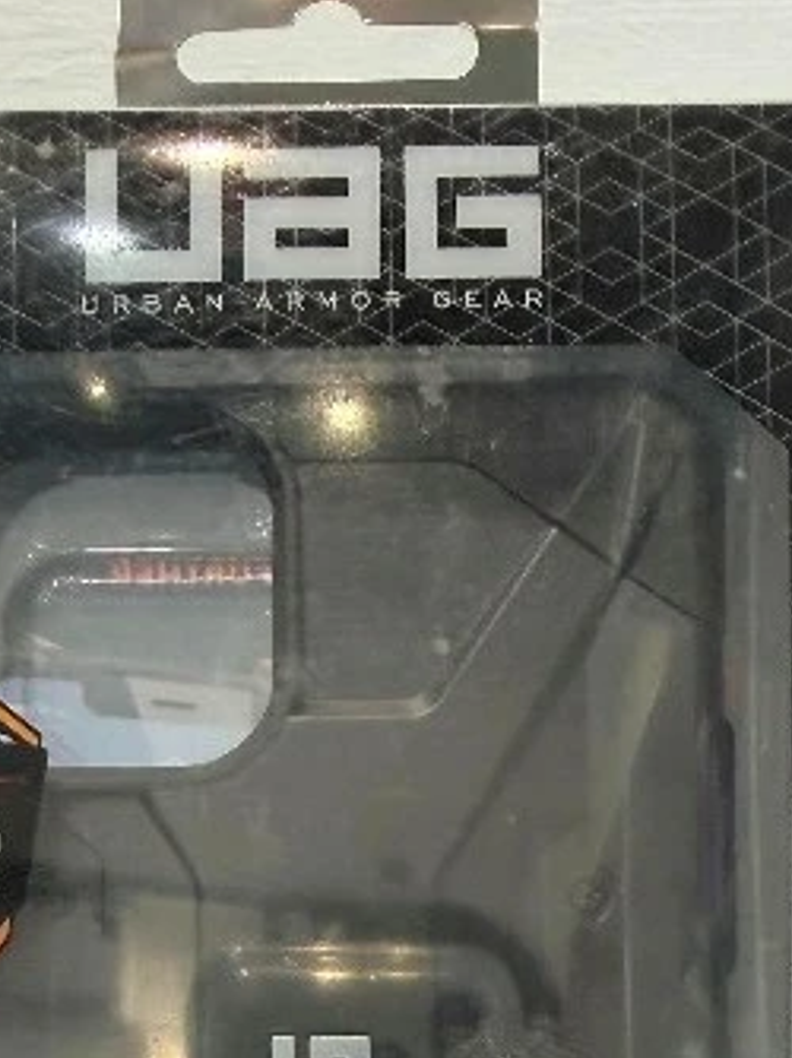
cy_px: 1148
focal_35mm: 58
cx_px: 451
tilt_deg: -11.7
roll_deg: -1.1
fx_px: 1772
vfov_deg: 30.0
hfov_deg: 25.2
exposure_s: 1/120
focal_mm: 2.22
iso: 320
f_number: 2.2
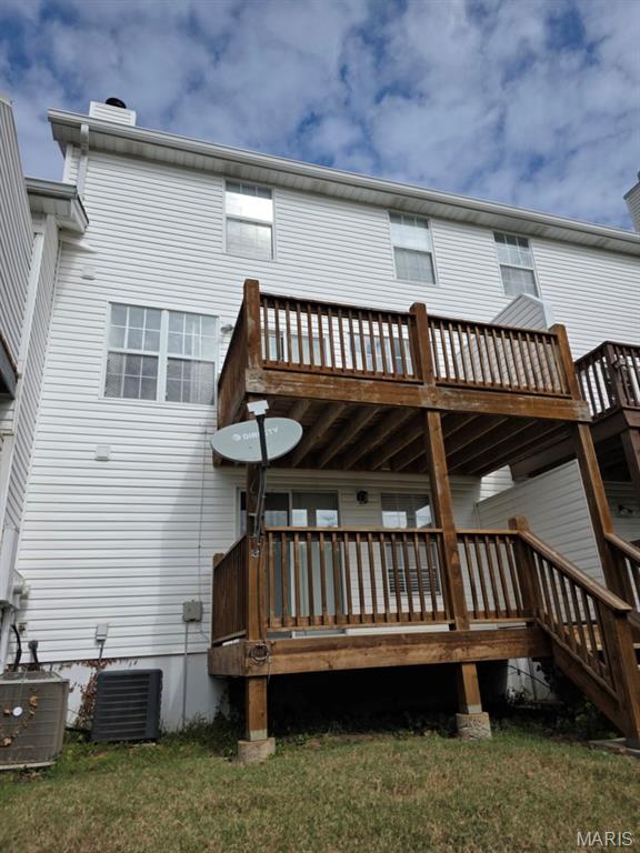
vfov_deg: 73.9
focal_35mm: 23
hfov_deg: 58.9
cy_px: 426
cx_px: 320
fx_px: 567
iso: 64
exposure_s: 1/7944
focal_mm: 6.3
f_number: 1.7
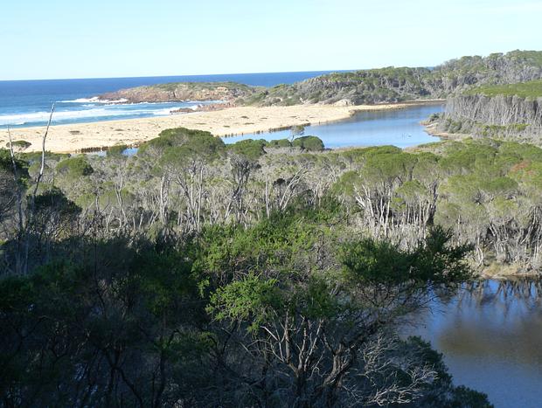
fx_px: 925
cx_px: 271
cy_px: 204
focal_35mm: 59
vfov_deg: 24.9
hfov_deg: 32.7
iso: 160
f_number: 5.6
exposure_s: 1/200
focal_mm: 10.4
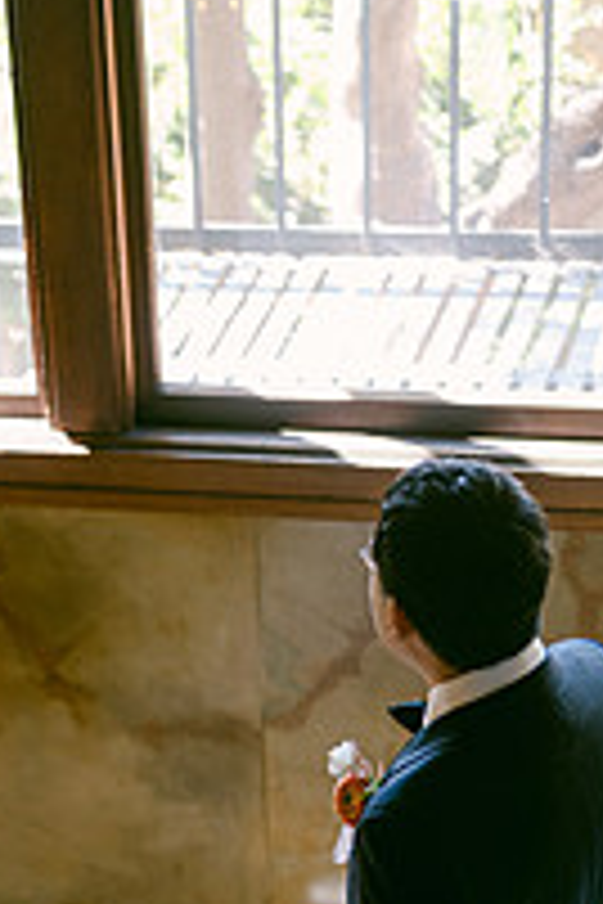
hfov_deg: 12.1
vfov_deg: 17.7
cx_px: 0
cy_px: 976
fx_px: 2814
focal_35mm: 112
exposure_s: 1/125
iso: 560
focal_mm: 50
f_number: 1.8
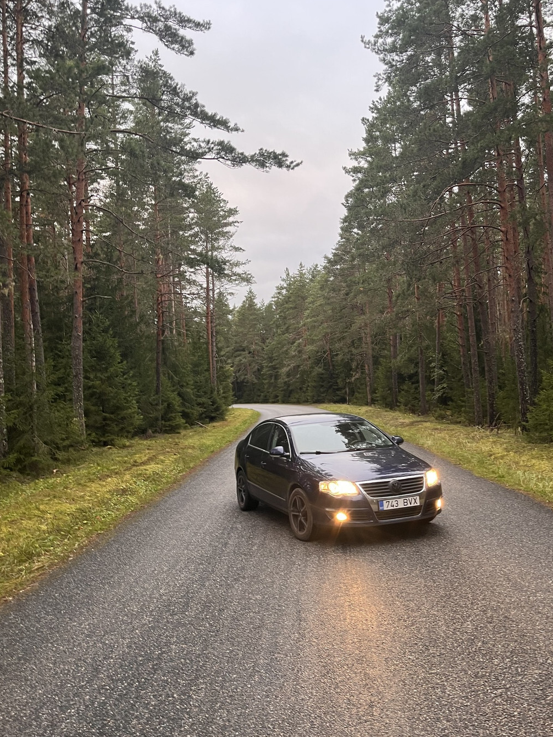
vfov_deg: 58.4
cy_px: 364
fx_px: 661
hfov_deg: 45.3
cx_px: 314
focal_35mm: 31
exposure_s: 1/50
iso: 64
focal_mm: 5.1
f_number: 1.6
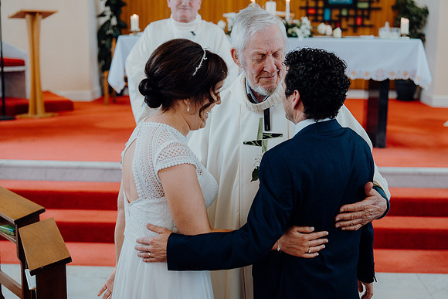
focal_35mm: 51
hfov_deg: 38.9
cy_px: 150
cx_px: 224
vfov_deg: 26.5
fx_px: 635
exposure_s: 1/200
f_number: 2.8
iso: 640
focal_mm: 51
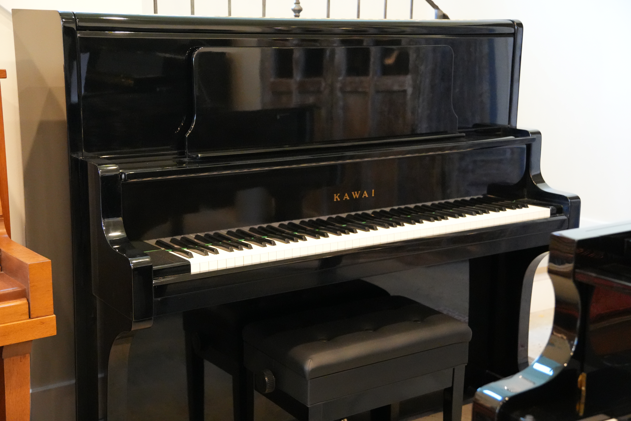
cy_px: 210
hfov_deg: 38.9
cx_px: 316
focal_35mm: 51
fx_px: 894
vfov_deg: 26.5
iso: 6400
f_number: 2.8
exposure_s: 1/160
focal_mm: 34
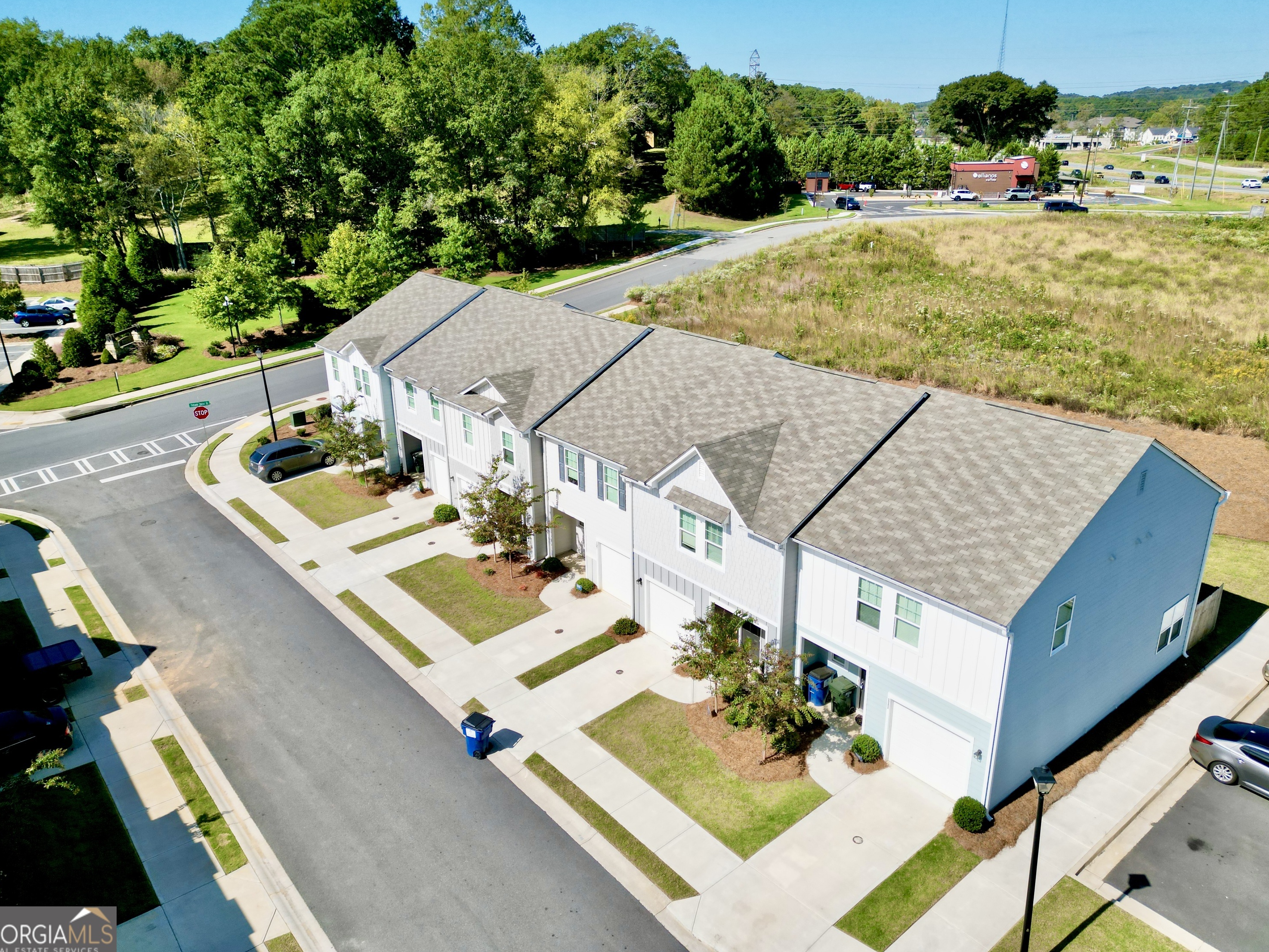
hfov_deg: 69.4
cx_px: 629
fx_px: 917
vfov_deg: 54.9
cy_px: 460
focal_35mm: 25
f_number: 1.7
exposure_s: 1/5000
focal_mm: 6.72
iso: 200
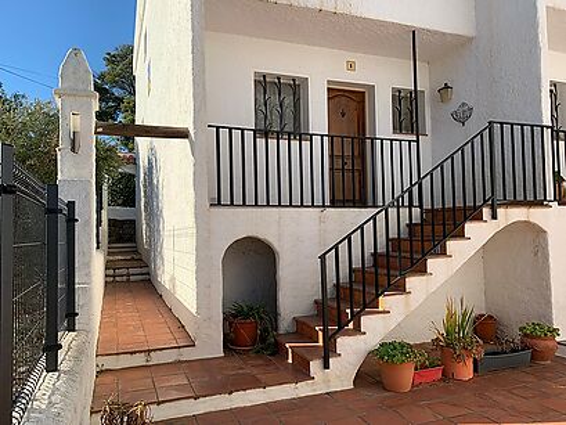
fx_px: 425
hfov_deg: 67.3
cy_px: 212
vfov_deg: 53.1
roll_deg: +1.5
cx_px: 283
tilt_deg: +2.5
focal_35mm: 26
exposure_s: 1/1748
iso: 25
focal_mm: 4.25
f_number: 1.8
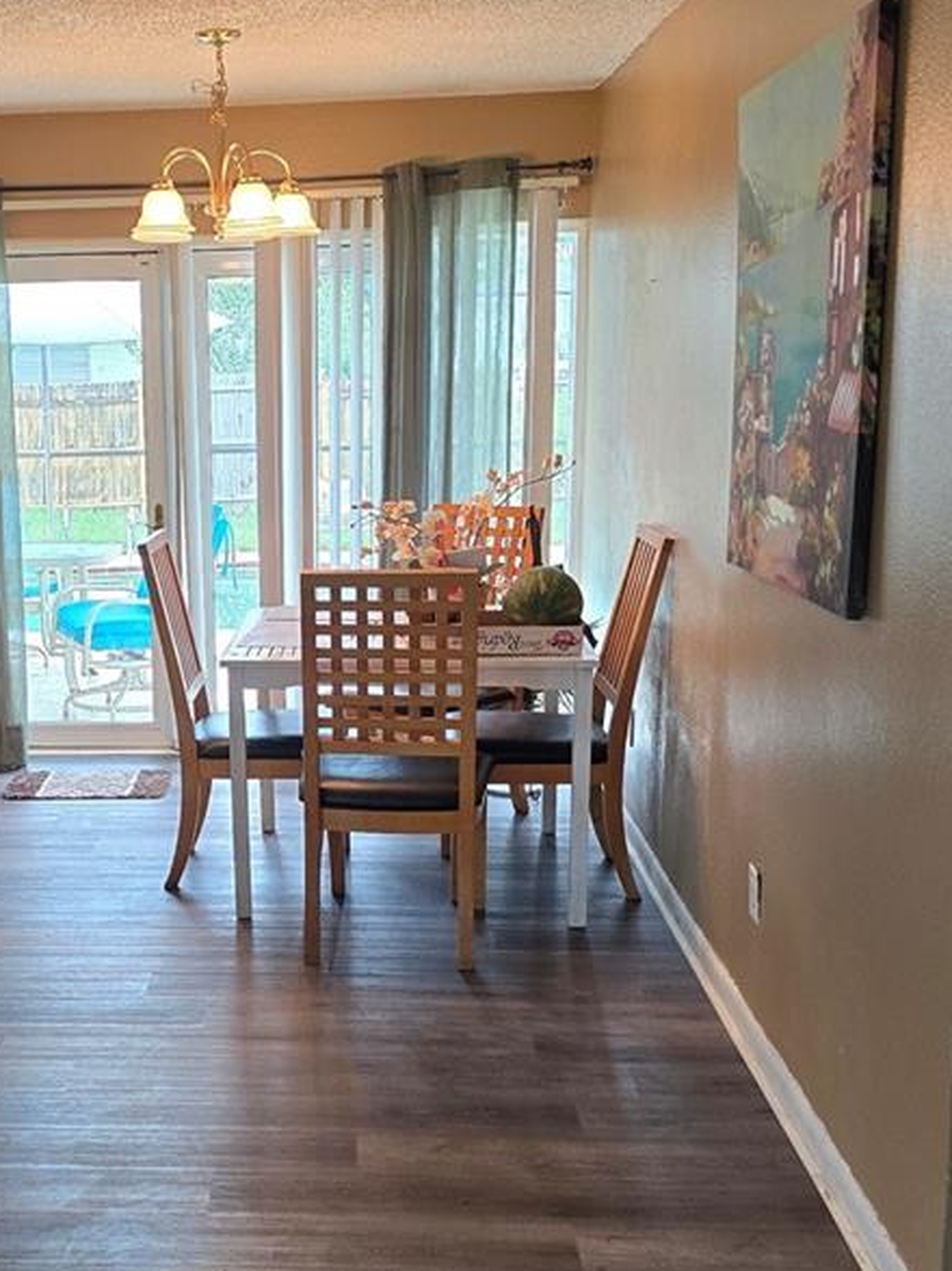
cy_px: 730
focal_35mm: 47
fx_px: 1724
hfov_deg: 30.3
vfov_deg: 40.3
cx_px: 234
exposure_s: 1/120
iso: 200
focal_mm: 6.3
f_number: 1.7
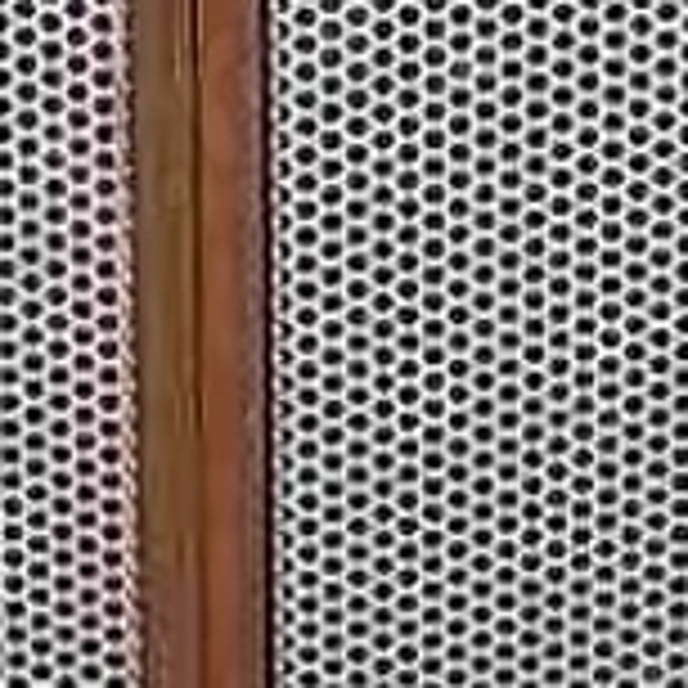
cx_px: 207
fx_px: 5599
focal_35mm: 249
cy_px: 360
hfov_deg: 7.0
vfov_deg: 7.0
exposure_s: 1/50
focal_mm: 6.1
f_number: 3.3
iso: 80
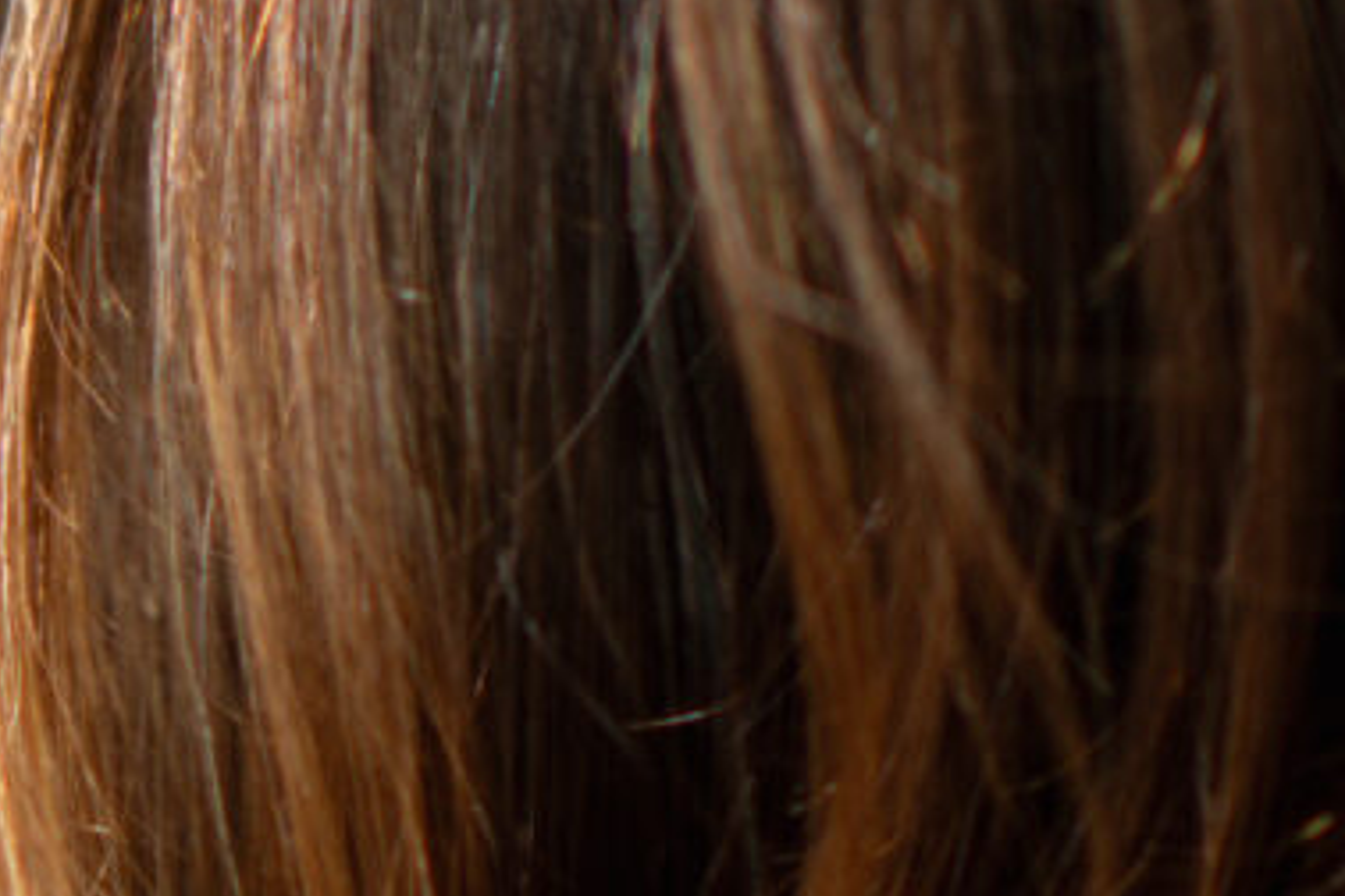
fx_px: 21518
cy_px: 1826
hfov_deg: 3.5
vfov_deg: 2.4
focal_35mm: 576
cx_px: -1640
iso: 125
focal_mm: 85
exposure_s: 1/160
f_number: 2.2
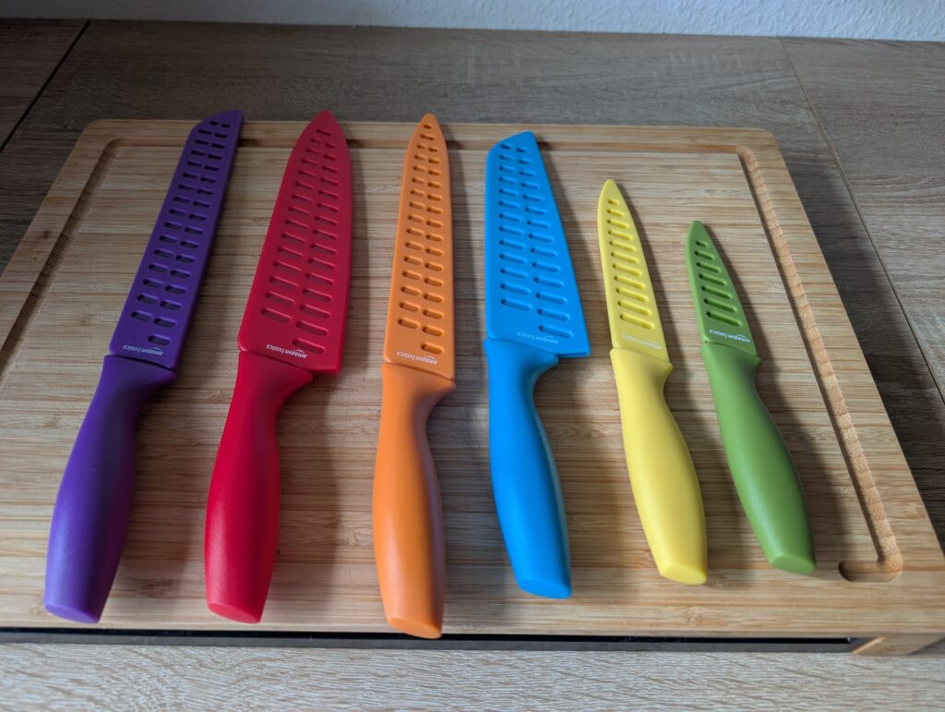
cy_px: 356
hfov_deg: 71.5
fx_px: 656
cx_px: 472
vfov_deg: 56.9
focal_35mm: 24
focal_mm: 6.9
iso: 22
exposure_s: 1/84.1
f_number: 1.68
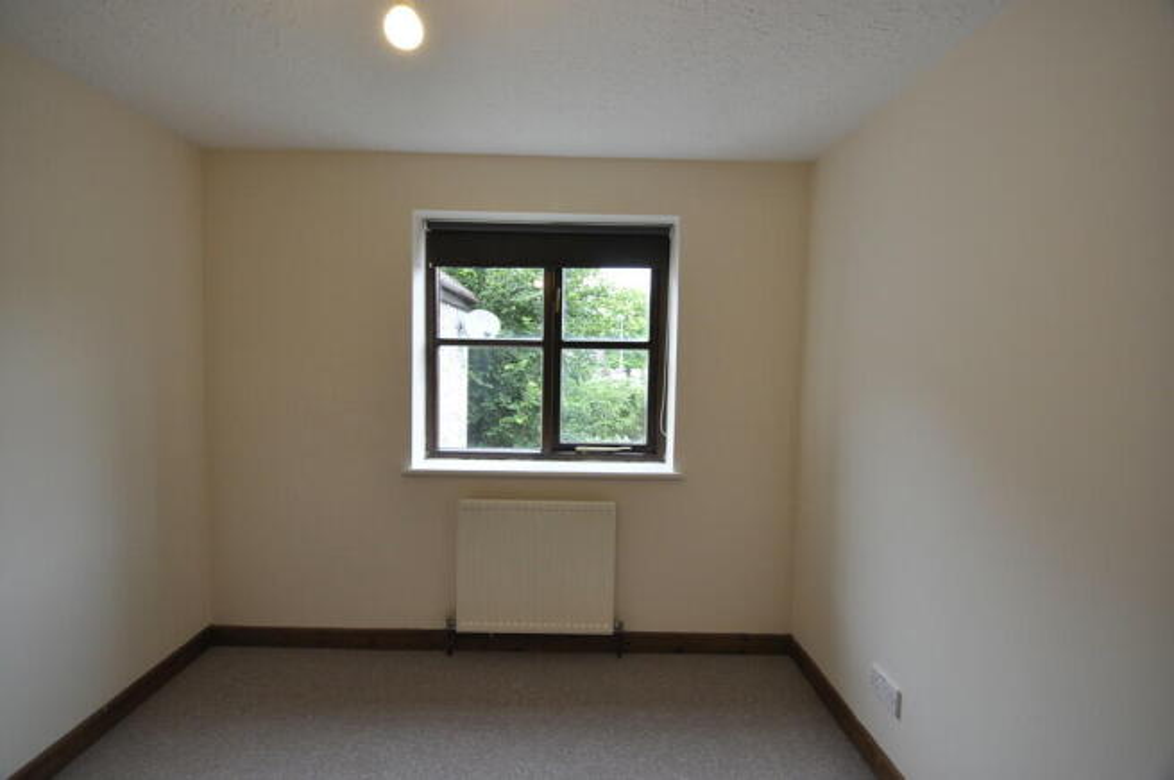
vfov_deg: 77.2
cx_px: 587
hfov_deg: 100.4
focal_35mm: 15
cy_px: 390
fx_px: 489
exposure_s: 1/100
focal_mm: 10
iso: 400
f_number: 5
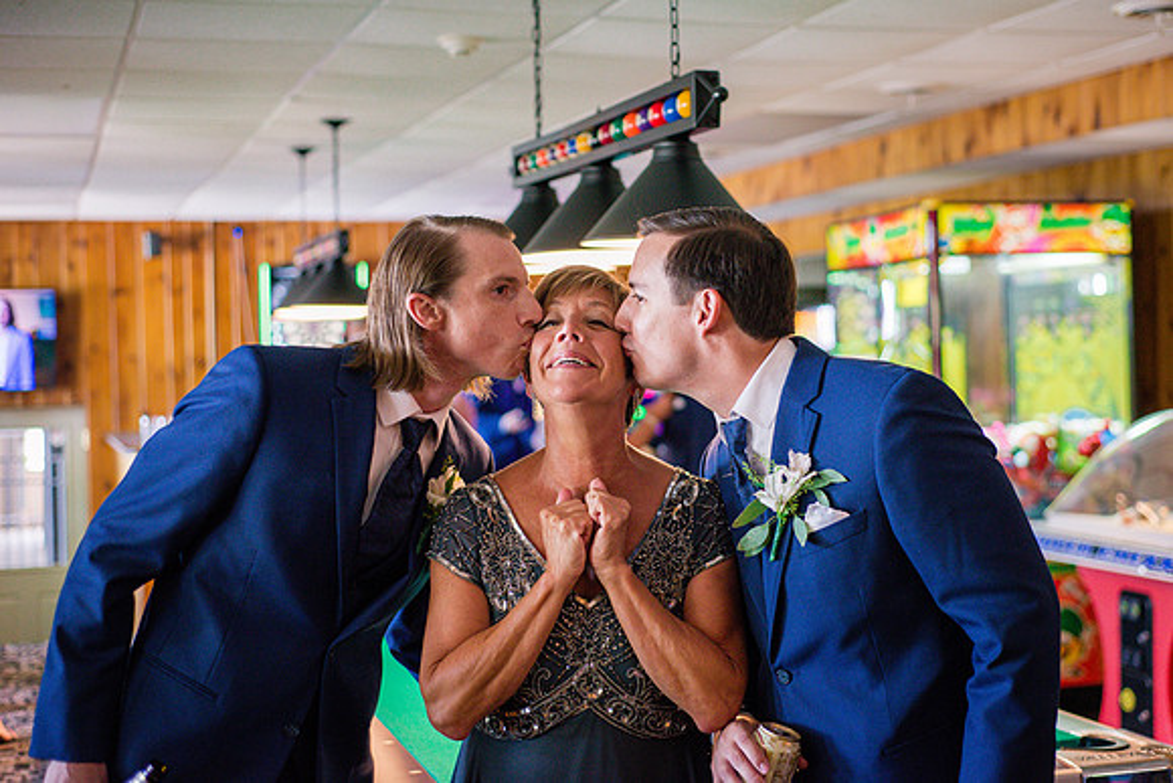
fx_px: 1765
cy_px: 359
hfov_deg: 36.7
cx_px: 635
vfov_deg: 25.0
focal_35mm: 54
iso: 800
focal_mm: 50
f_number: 2.5
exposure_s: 1/80
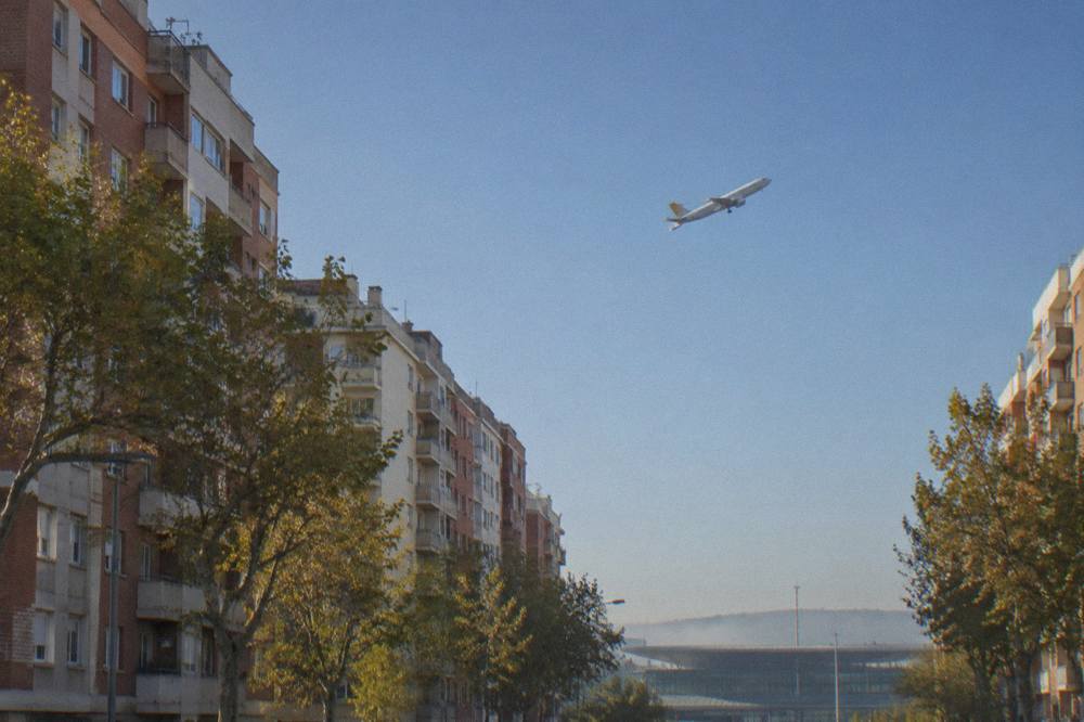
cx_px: 542
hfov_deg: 19.5
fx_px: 3160
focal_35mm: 105
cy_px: 361
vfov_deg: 13.0
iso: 320
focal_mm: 105
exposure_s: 1/250
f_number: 9
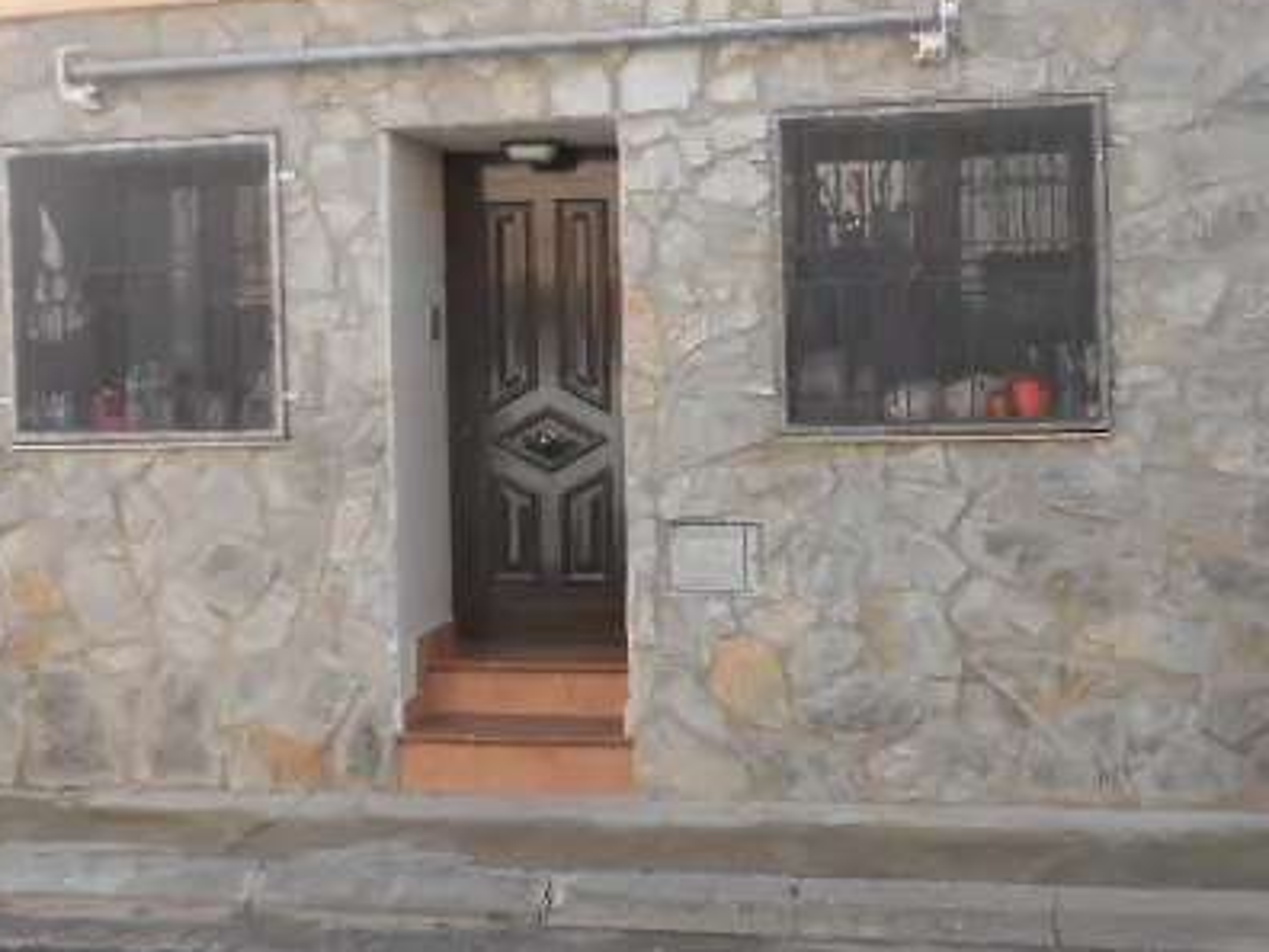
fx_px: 1540
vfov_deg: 34.2
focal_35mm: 42
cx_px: 679
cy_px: 365
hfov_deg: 44.8
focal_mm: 4.6
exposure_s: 1/250
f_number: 3.2
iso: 80
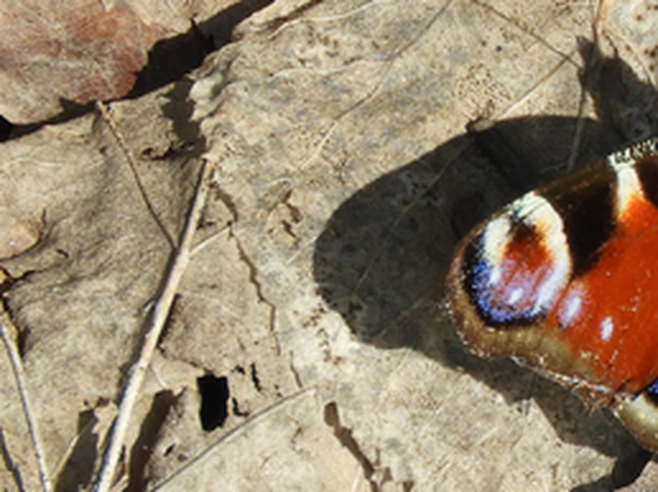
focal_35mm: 994
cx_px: 780
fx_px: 18877
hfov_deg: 2.0
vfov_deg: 1.5
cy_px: 227
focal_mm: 71.7
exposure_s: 1/400
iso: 100
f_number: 5.6
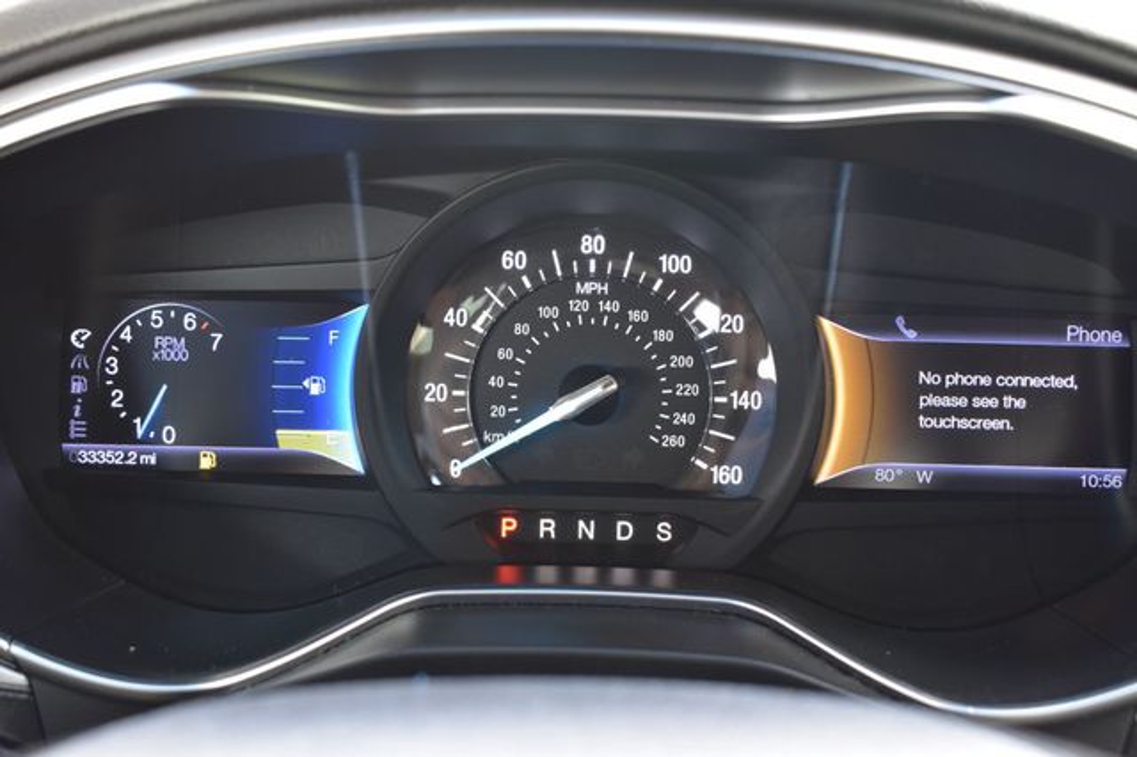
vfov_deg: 28.9
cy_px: 378
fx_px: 1468
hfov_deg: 42.3
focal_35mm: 46
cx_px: 568
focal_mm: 31
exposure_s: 1/15
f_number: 6.3
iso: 560
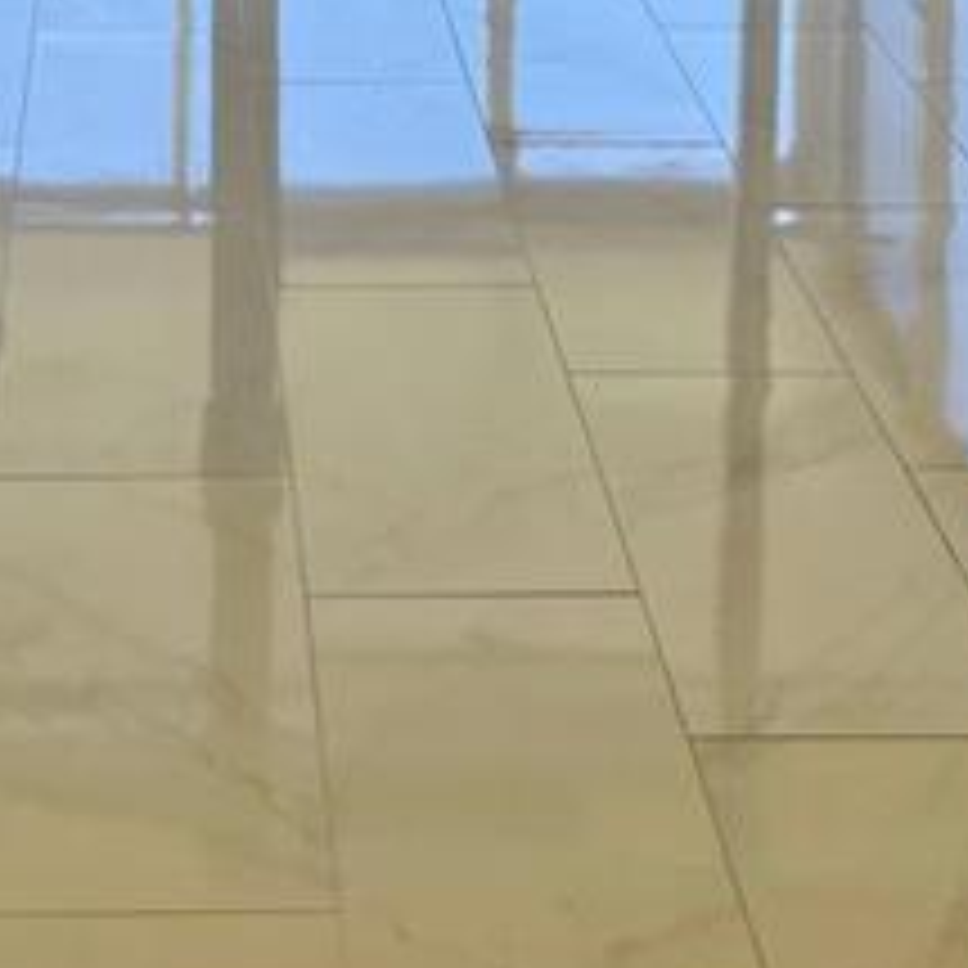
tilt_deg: -5.0
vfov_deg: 18.0
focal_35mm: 82
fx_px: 2594
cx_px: 171
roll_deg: +0.8
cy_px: -626
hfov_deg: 20.8
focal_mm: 5.7
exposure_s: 1/364
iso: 50
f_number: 1.5
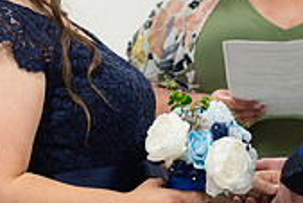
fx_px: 2460
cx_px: 138
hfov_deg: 7.0
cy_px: -10
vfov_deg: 4.7
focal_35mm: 292
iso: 640
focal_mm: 85
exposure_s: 1/125
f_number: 3.5
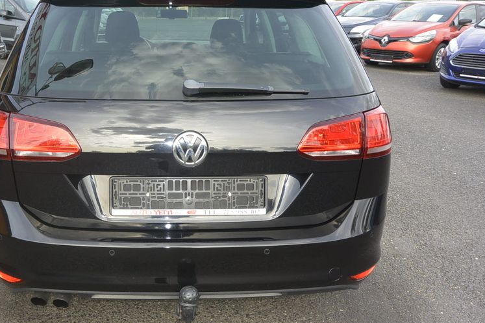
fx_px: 498
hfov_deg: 51.4
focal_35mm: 37
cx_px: 182
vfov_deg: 35.9
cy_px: 179
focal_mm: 10
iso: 160
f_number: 4.5
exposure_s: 1/250
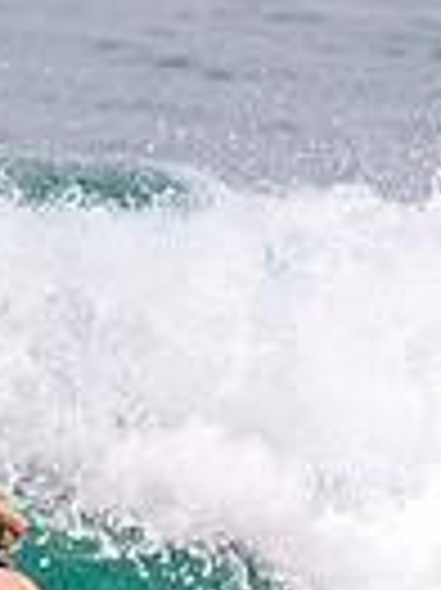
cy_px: 675
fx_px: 73280
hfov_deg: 0.3
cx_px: -584
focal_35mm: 4307
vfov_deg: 0.5
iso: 800
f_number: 11
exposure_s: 1/2000
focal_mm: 800
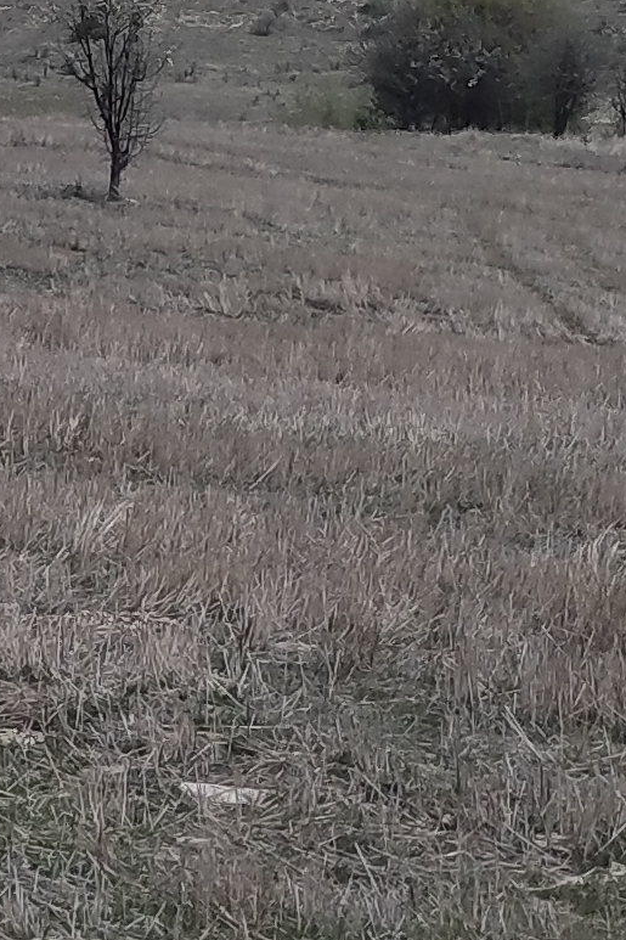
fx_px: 4071
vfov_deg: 13.2
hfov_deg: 7.6
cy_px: 413
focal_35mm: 156
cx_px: -1336
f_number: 1.89
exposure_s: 1/1948
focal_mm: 5.43
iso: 100
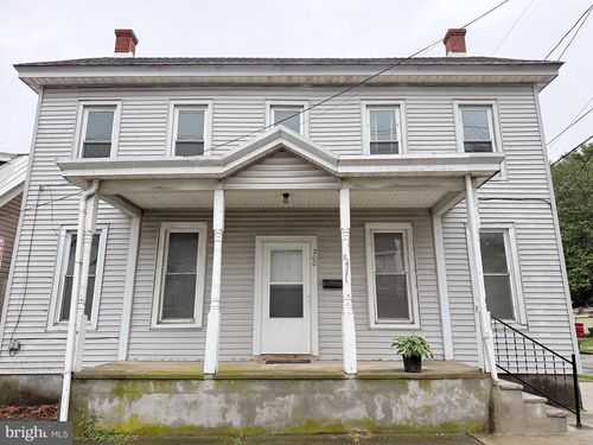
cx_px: 296
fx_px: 411
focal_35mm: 24
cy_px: 222
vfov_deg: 56.8
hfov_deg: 71.6
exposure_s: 1/858
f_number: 1.78
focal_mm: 6.76
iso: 100
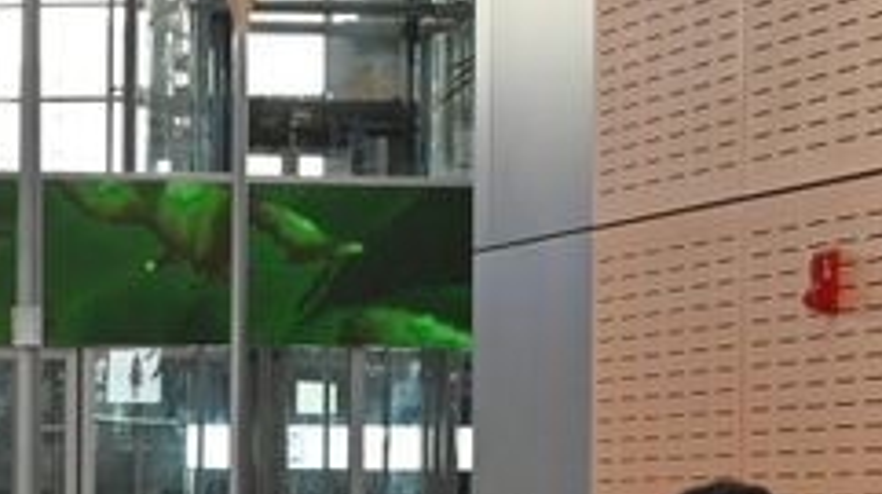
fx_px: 6448
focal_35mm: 276
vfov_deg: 4.4
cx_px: 1065
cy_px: 481
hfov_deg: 7.8
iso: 1400
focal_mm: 62
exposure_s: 1/200
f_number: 6.3
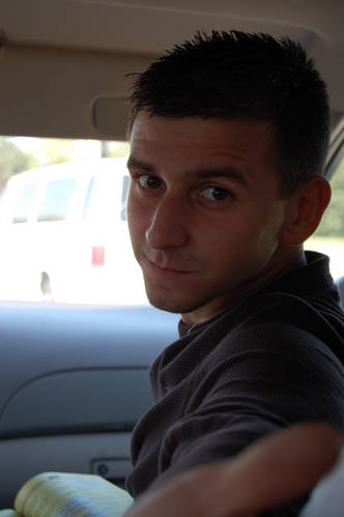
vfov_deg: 24.6
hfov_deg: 16.5
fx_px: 1184
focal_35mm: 82
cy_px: 258
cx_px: 172
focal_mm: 55
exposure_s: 1/60
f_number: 5.6
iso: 200
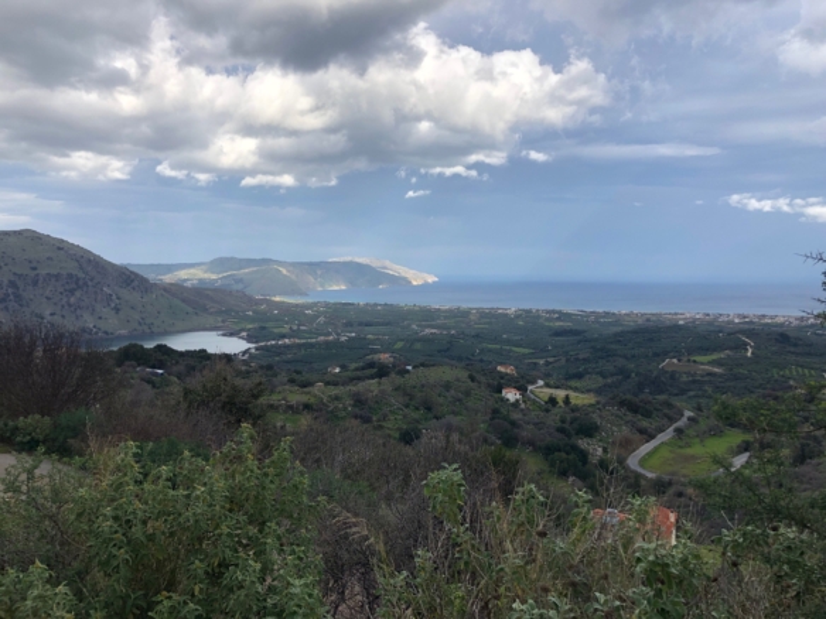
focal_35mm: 28
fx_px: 668
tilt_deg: -3.6
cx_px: 413
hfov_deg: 63.4
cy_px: 310
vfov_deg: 49.7
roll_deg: +0.0
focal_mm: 4
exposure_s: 1/1499
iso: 20
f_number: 1.8
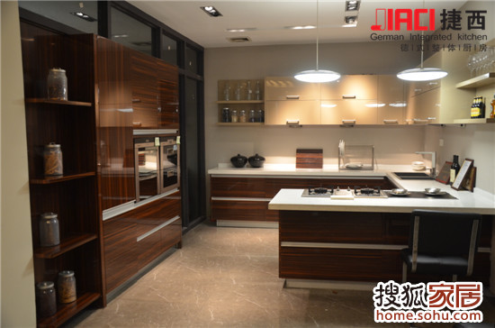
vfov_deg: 39.8
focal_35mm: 33
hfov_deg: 57.3
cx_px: 248
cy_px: 164
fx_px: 453
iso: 800
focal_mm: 22
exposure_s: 1/30
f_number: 3.8
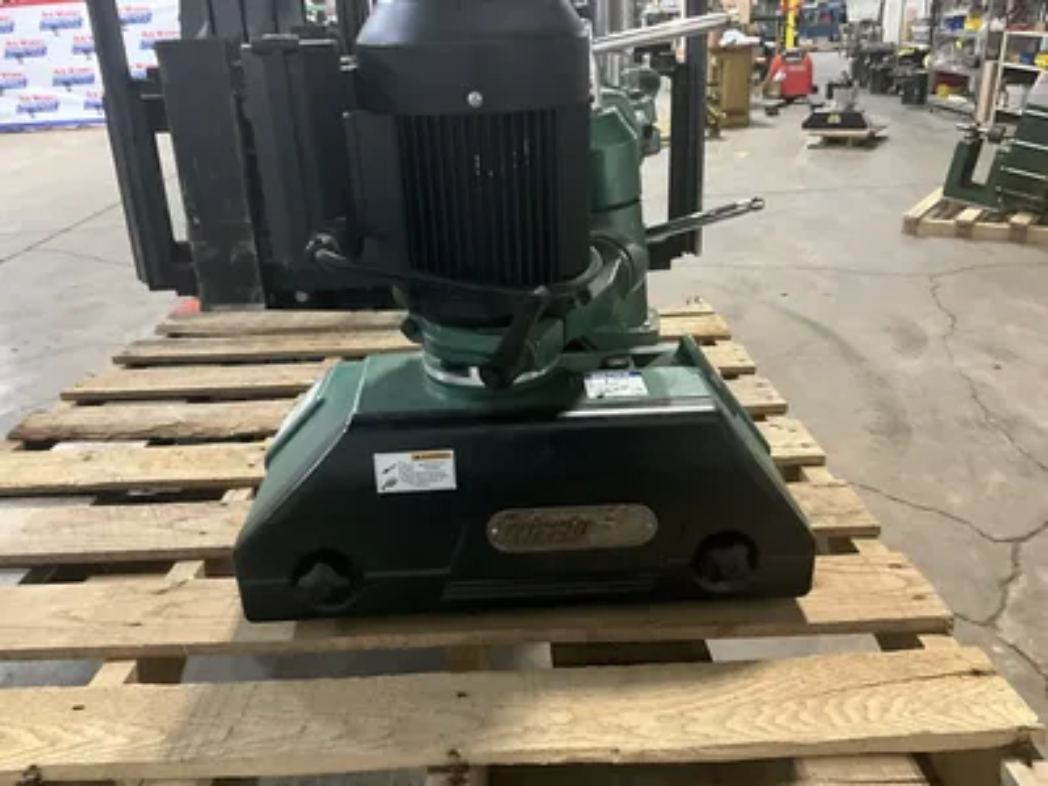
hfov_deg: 61.7
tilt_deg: -24.3
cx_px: 524
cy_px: 393
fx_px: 878
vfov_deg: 48.2
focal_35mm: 29
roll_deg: +3.4
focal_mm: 3
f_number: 1.8
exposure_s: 1/30
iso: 500
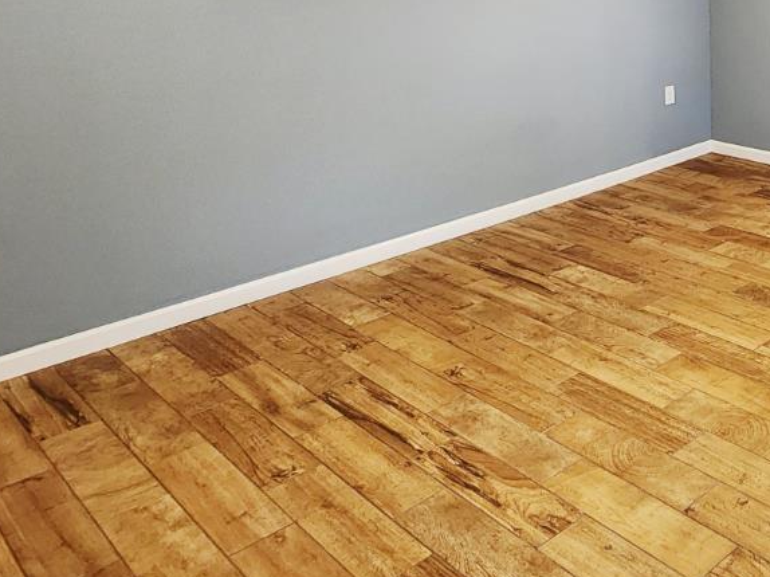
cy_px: 18
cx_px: 816
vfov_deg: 37.8
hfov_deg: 43.7
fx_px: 756
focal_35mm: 34
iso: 320
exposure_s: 1/60.2
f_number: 2.2
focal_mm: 2.2
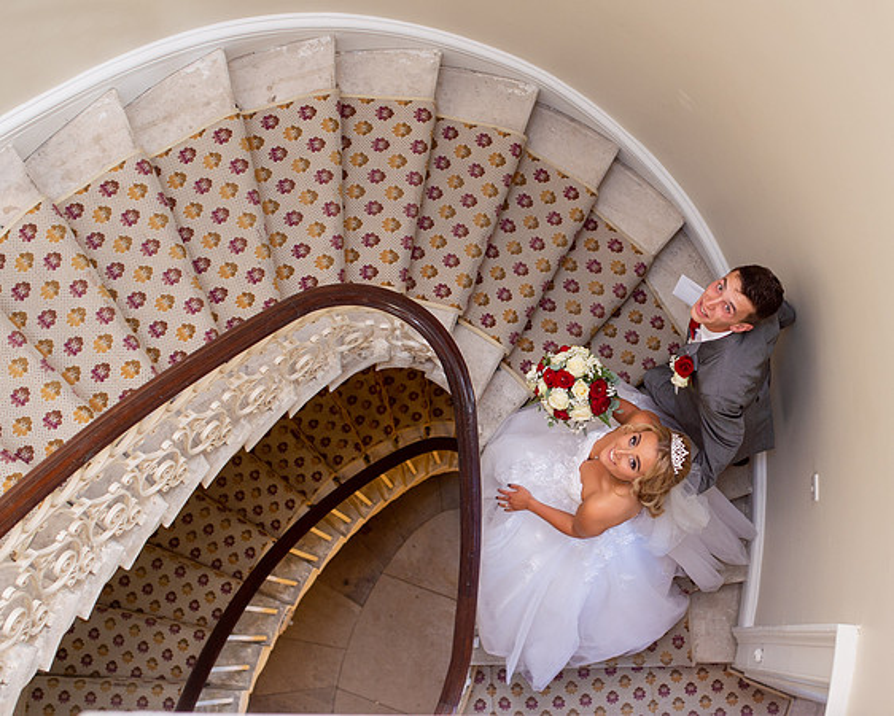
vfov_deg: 26.0
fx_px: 1547
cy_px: 412
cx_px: 618
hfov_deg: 31.9
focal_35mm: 58
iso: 100
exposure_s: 1/80
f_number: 2.5
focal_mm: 35
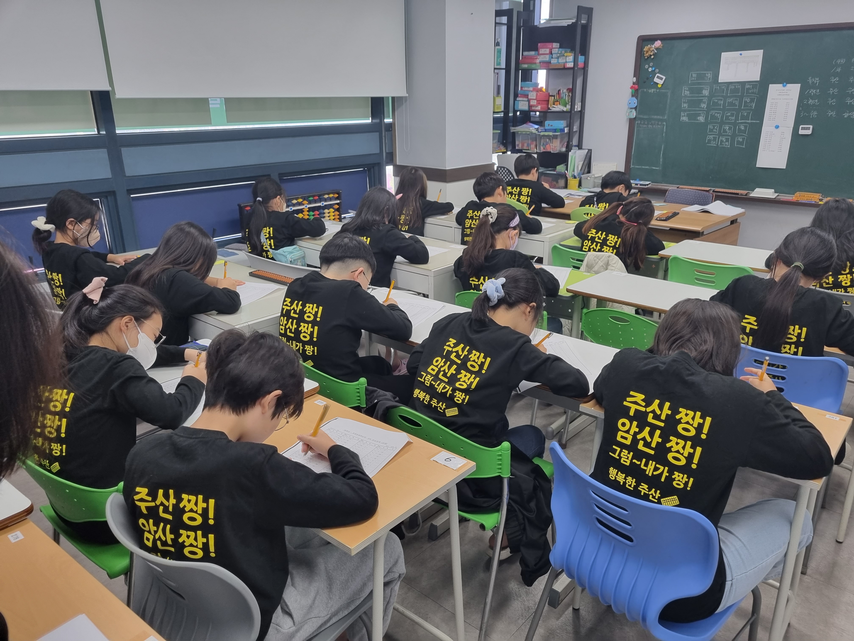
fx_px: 641
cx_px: 427
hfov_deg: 67.3
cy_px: 320
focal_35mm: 26
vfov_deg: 53.1
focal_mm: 5.4
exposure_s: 1/120
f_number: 1.8
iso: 125
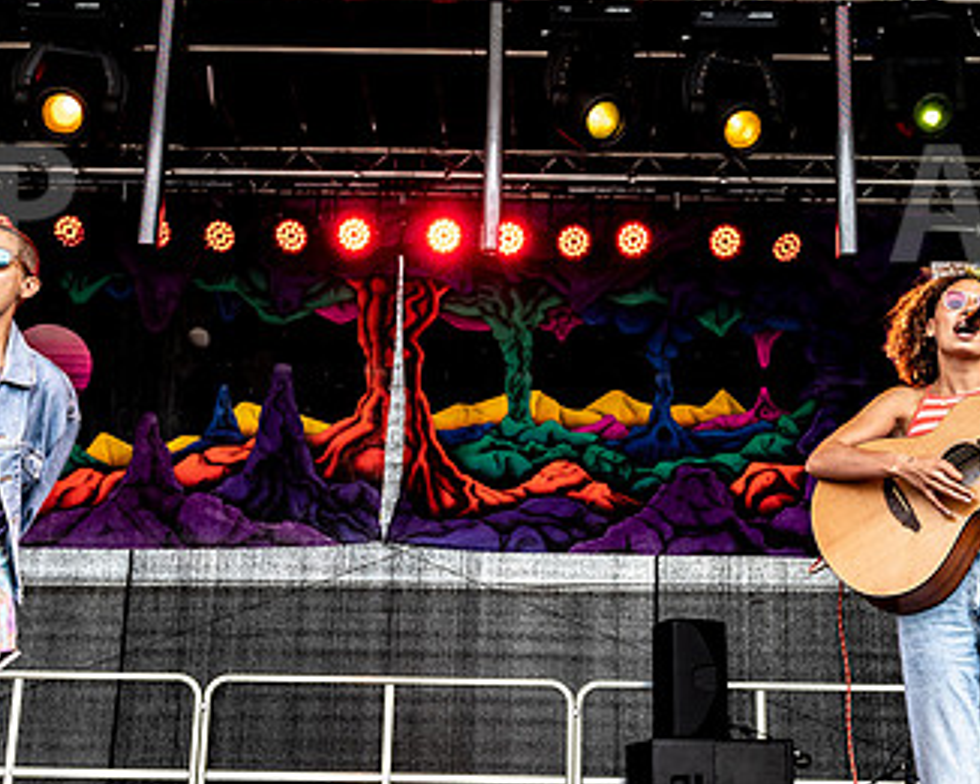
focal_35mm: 47
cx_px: 552
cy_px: 513
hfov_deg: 39.5
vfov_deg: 31.9
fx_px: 1364
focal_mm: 24
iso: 800
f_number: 4.5
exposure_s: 1/800
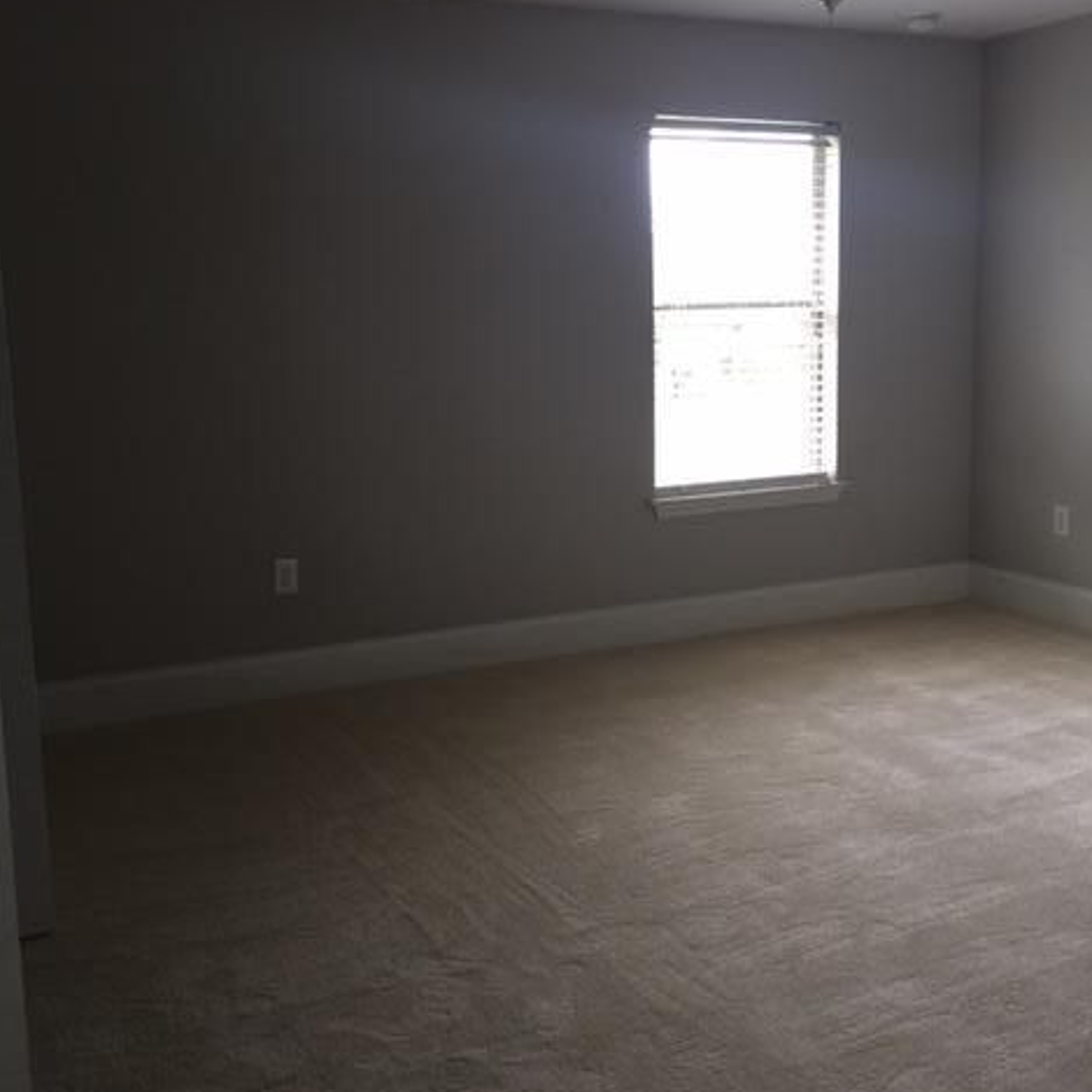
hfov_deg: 47.2
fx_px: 1249
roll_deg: +1.8
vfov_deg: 47.2
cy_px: 494
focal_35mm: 35
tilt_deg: -7.9
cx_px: 540
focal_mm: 4.15
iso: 32
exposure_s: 1/15
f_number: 2.2
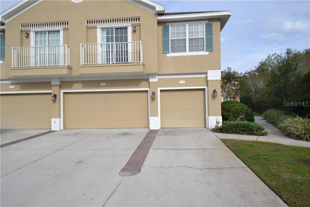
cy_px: 104
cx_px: 155
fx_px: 194
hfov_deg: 77.3
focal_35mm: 22
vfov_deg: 56.1
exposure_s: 1/200
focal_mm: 15
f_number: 7.1
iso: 100
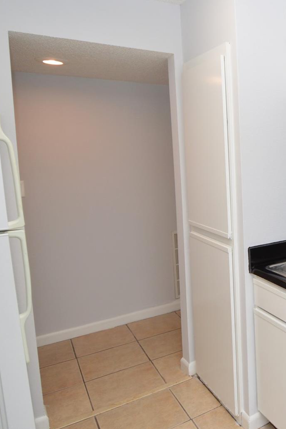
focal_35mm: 28
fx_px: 334
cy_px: 208
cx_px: 330
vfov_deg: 65.5
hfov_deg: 37.2
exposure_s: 1/60
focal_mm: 12
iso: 400
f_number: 4
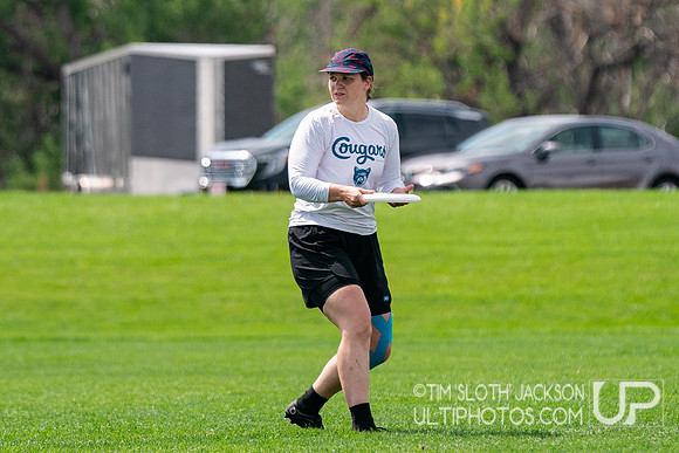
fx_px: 8304
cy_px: 222
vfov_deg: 3.1
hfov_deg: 4.7
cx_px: 357
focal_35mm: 440
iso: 640
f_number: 4
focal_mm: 200
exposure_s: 1/5000
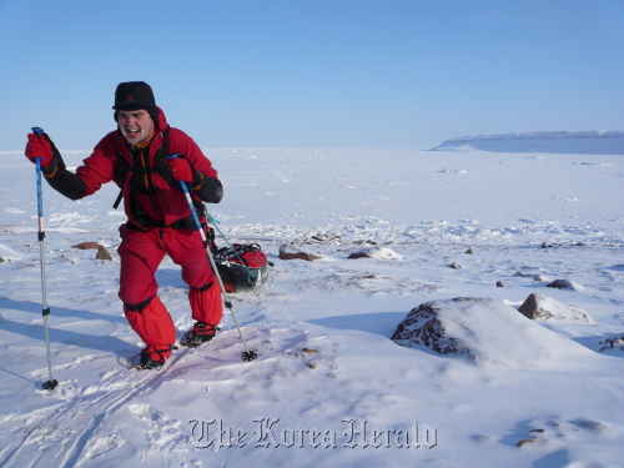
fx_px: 505
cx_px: 312
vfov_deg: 49.7
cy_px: 234
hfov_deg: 63.4
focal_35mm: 28
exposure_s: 1/400
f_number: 8
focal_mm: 4.6
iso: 100
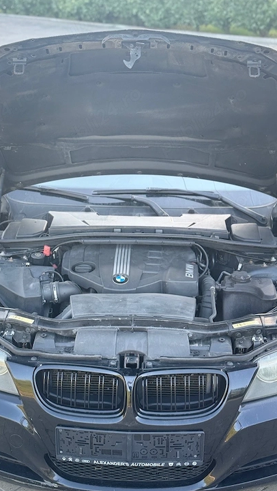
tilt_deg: -19.3
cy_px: 244
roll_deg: -1.0
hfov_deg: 20.7
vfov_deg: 36.0
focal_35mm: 58
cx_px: 124
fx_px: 757
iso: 80
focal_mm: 6.76
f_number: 1.78
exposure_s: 1/259
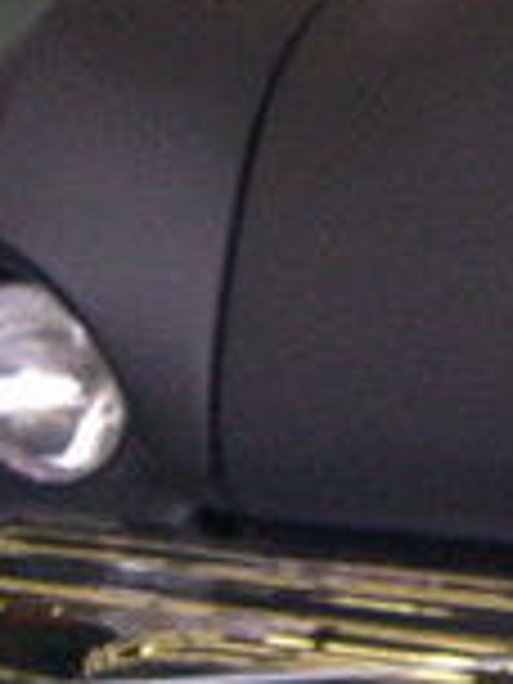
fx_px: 3952
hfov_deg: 7.1
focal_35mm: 200
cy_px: 184
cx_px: 1161
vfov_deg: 9.9
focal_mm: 8
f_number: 7.6
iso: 400
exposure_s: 1/30
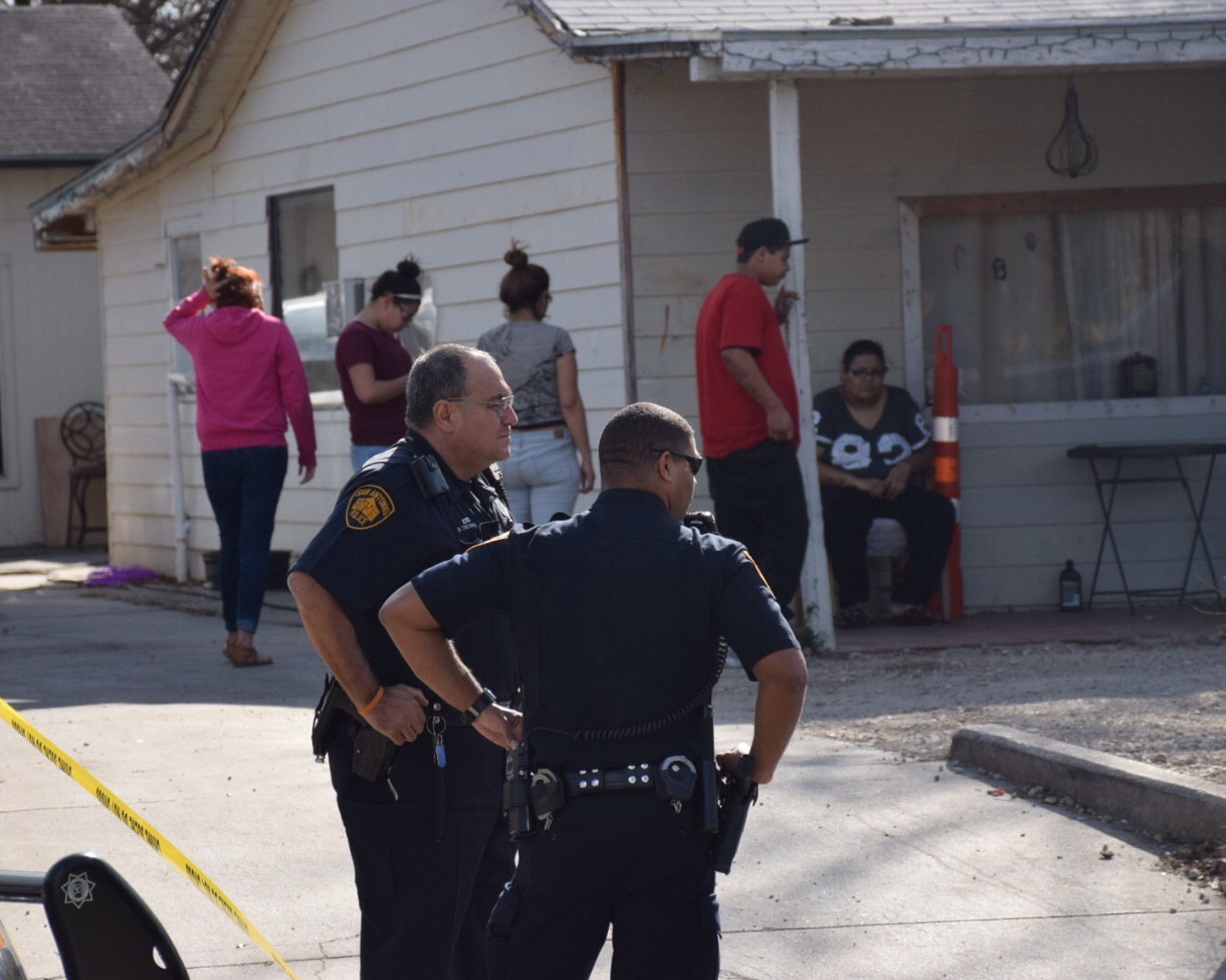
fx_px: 5863
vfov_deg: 9.6
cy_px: 490
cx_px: 592
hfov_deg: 11.9
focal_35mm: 162
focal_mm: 95
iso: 400
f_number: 5.6
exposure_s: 1/1600
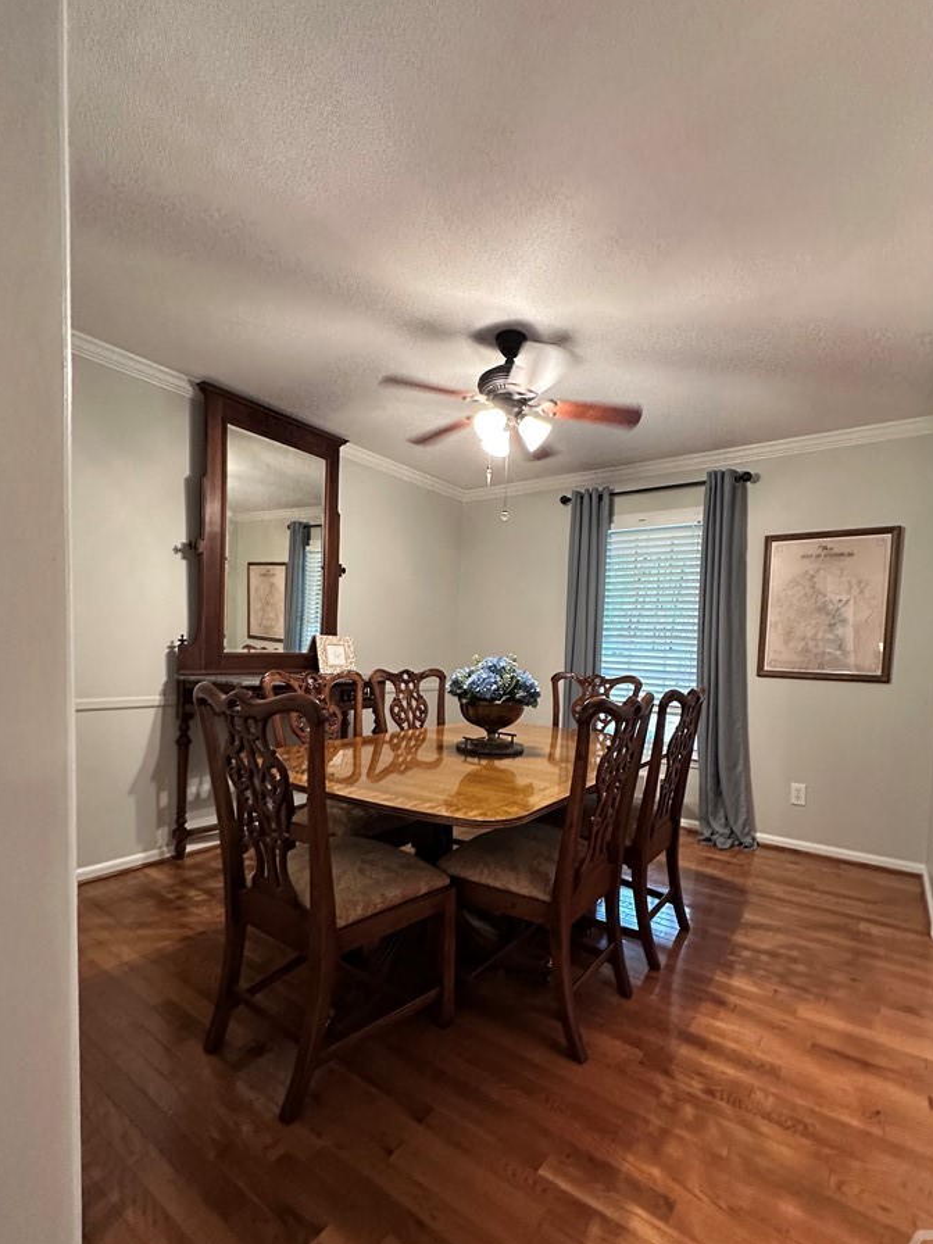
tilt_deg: -4.4
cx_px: 505
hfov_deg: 78.0
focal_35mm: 16
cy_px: 683
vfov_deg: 94.2
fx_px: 575
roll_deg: -2.2
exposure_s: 1/60
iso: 640
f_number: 2.2
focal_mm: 2.22
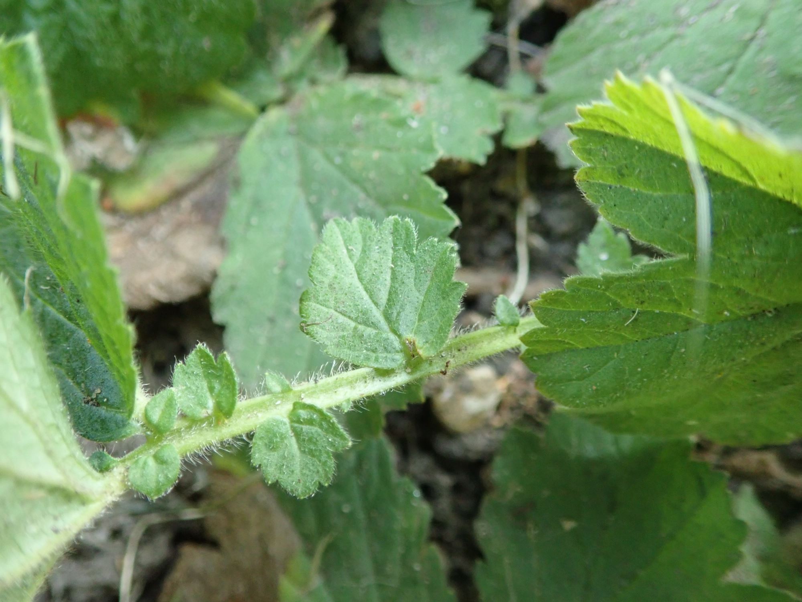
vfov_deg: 46.8
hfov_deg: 60.0
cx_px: 401
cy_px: 301
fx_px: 695
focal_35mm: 30
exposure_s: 1/125
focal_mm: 5.5
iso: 640
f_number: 2.3
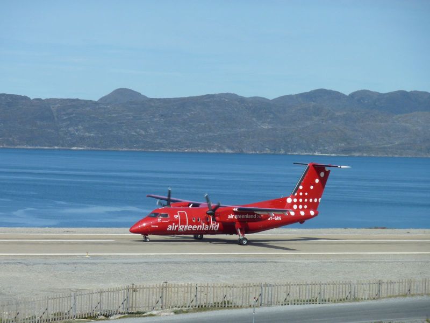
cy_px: 162
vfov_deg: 7.6
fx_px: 2435
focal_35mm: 196
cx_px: 215
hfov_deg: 10.1
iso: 80
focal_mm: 32.1
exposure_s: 1/640
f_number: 5.6
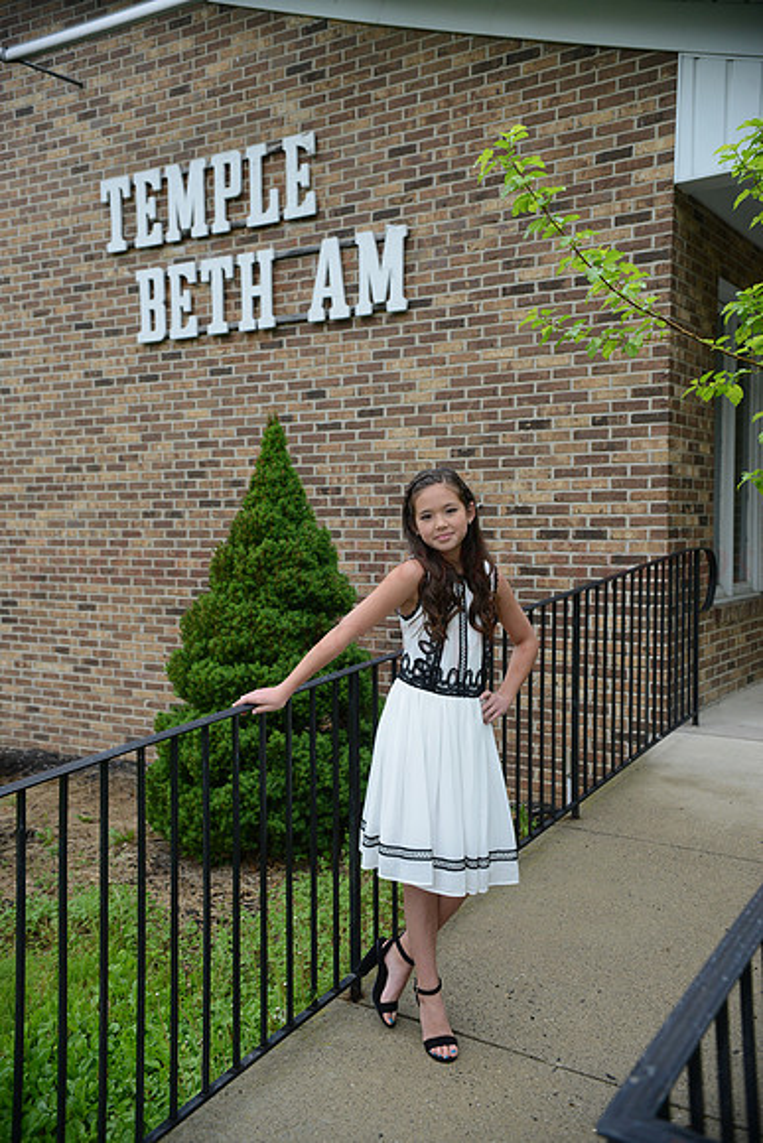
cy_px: 572
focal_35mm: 35
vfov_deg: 54.4
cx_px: 382
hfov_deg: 37.9
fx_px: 1112
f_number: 5.6
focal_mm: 35
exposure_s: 1/250
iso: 500
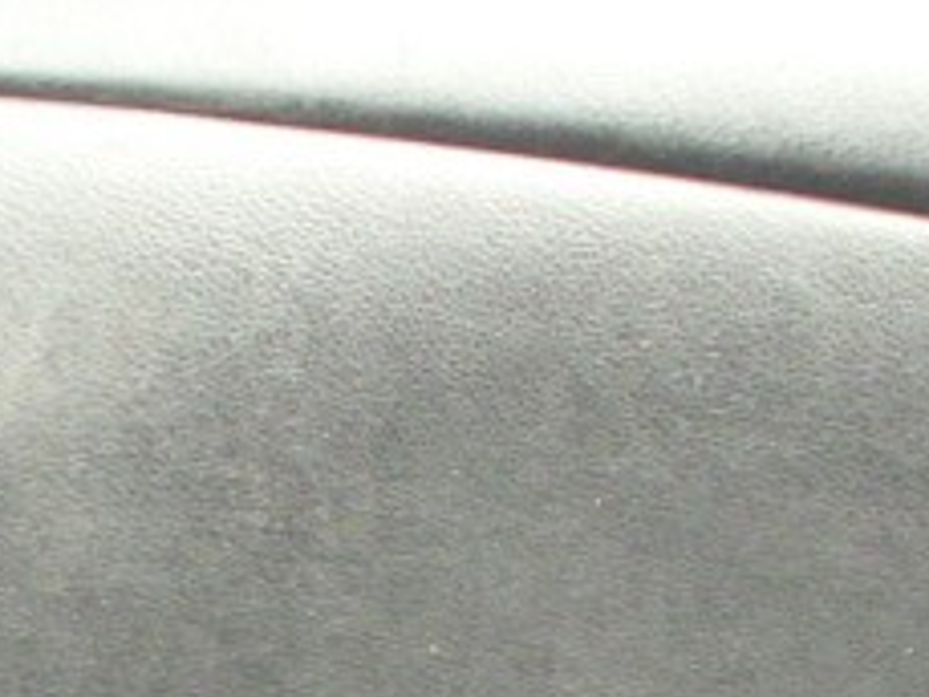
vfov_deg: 6.7
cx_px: 556
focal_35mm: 212
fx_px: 5692
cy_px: 1584
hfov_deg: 9.3
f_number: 2.9
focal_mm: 6.3
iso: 100
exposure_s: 1/60
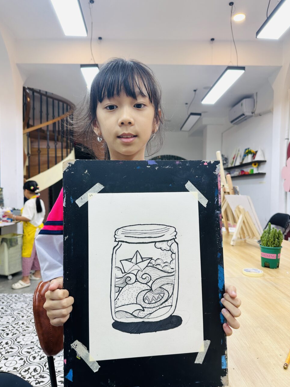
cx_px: 140
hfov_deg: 54.9
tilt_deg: -2.6
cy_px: 199
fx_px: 279
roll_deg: -1.9
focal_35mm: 25
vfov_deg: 69.4
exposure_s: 1/100
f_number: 1.78
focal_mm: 6.86
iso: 64
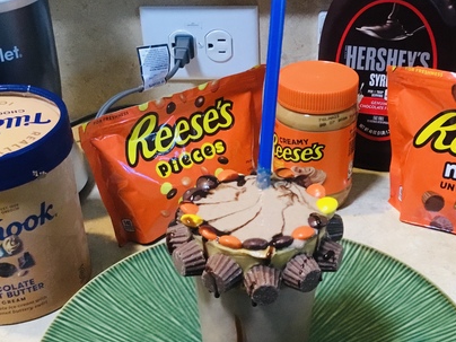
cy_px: 247
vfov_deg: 27.2
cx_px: 272
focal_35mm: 53
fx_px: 698
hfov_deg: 36.0
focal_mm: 3.3
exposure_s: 1/30
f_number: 2.4
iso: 160
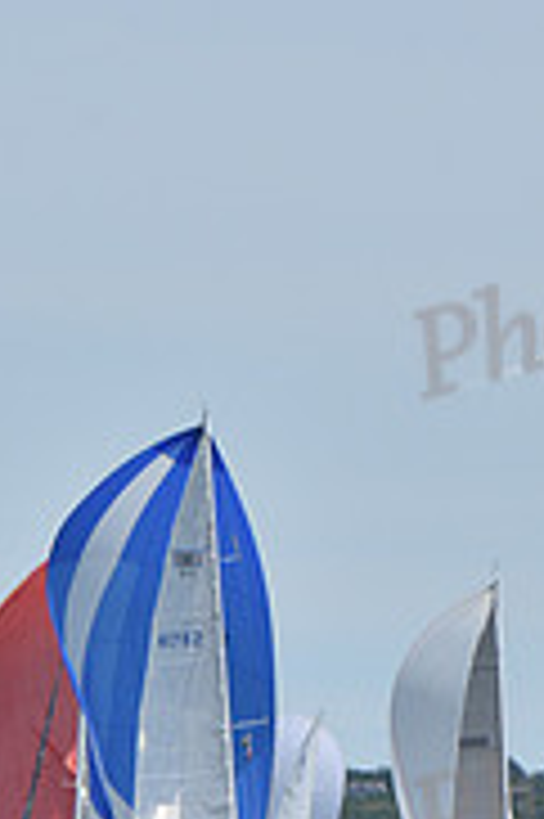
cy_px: 578
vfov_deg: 3.2
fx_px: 14511
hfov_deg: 2.1
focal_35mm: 639
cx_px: 184
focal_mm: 200
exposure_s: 1/800
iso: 250
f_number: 11
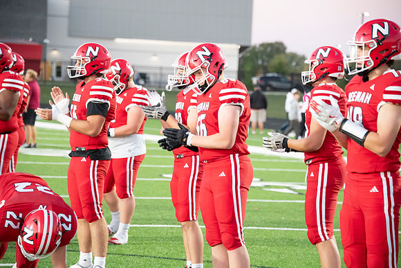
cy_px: 134
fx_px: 1783
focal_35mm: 160
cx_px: 200
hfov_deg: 12.8
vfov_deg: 8.6
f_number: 5.6
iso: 8000
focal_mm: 160
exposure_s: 1/400
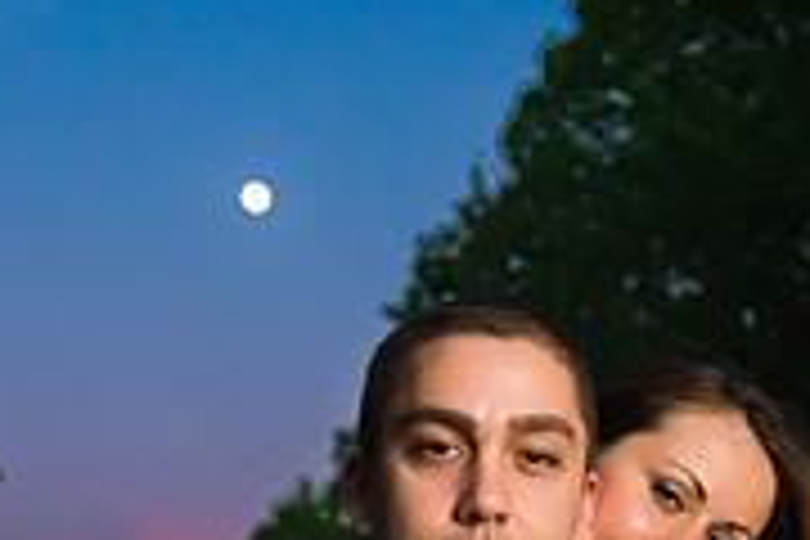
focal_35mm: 100
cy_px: 630
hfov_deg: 20.4
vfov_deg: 13.4
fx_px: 2250
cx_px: 468
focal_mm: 31
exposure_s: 1/500
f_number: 4
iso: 1600
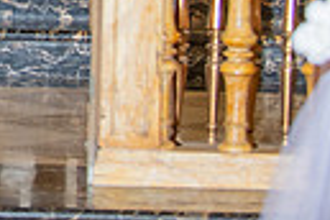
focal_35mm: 344
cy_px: -198
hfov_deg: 5.8
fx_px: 3153
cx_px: -351
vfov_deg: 4.0
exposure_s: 1/200
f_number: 2.8
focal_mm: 75
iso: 1000
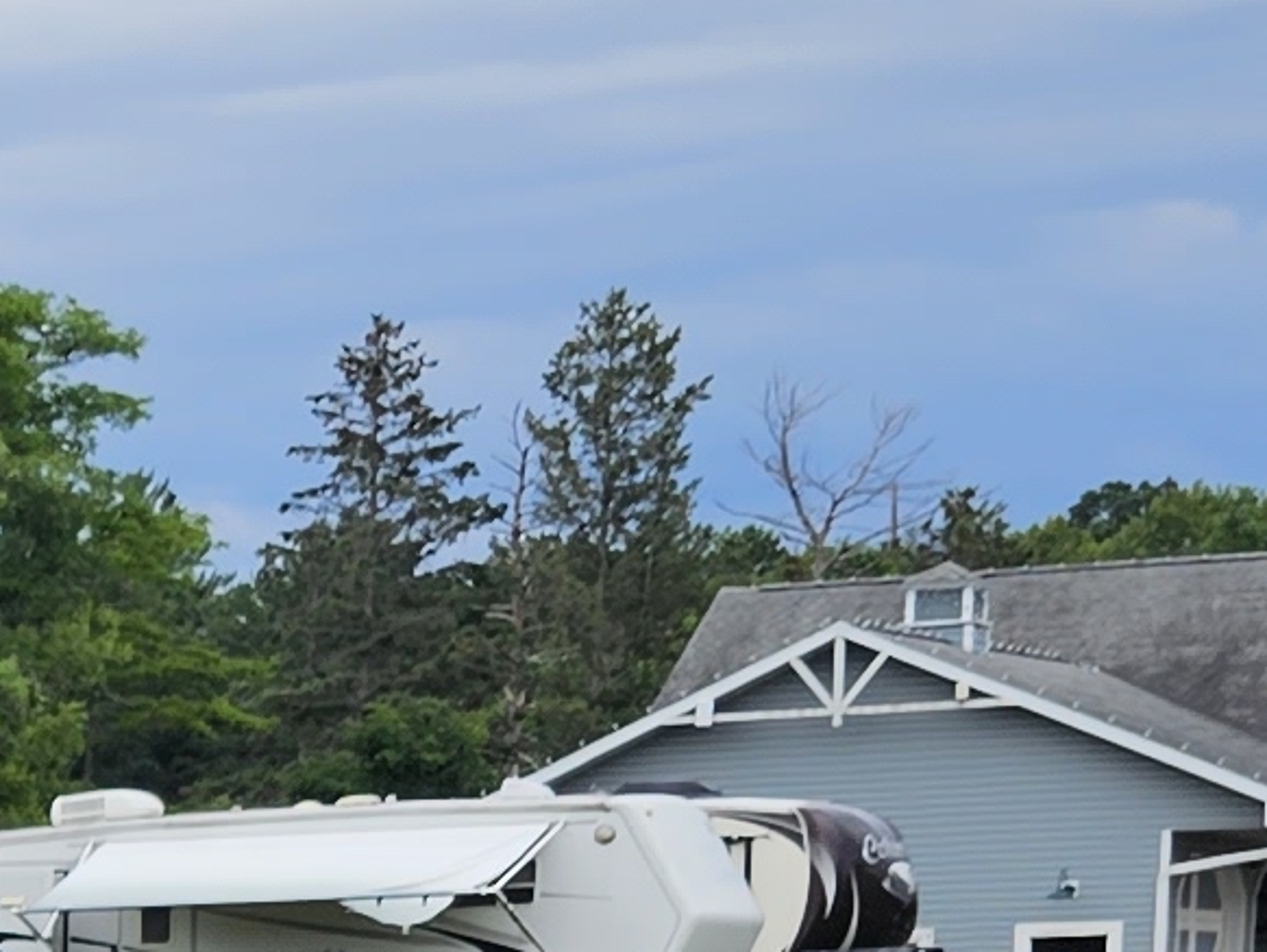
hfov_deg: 9.4
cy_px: 1653
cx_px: -2697
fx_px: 5785
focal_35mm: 158
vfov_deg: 9.0
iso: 10
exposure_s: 1/224
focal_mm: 6.3
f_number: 1.7
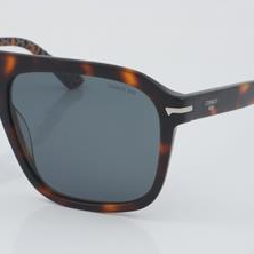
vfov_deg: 15.2
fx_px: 955
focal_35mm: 115
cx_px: 80
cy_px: 125
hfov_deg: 15.1
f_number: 32
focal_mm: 50
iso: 100
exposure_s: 1/3
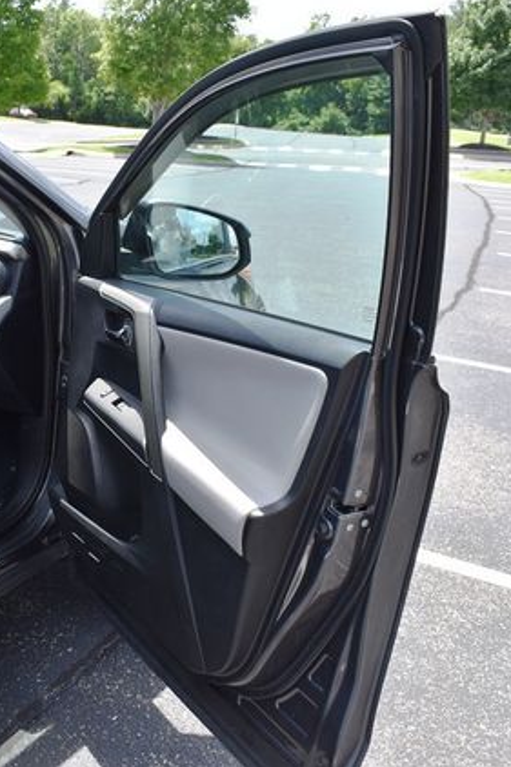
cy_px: 381
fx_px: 874
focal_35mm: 41
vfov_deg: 47.4
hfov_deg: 32.1
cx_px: 135
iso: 200
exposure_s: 1/250
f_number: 8
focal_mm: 18
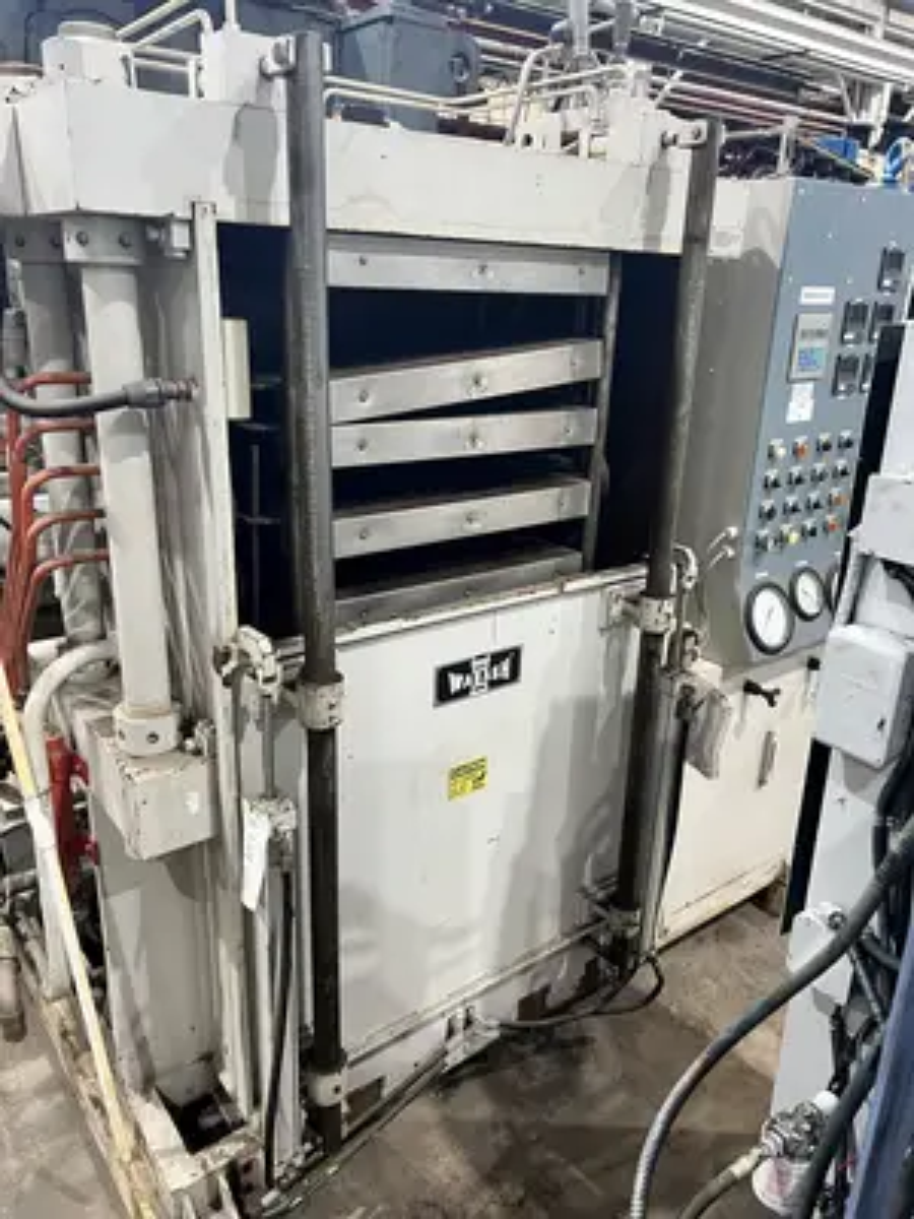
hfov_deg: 53.1
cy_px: 610
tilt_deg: -20.4
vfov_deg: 67.3
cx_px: 457
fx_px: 915
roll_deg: -0.9
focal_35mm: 26
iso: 125
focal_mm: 5.7
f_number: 1.5
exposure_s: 1/72
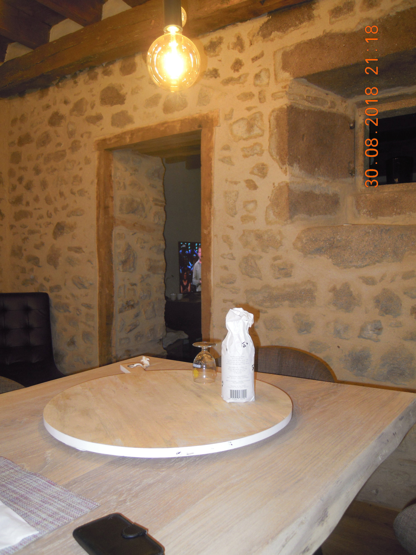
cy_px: 278
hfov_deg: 49.7
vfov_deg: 63.4
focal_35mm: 28
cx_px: 208
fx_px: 449
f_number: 2.7
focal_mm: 5
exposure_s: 1/25
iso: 200
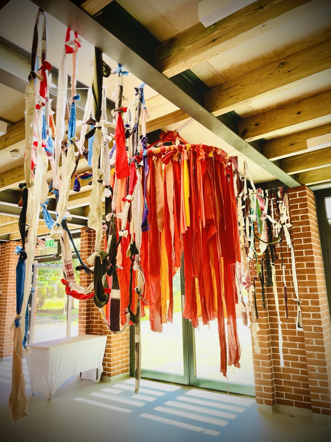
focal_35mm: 26
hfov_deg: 53.1
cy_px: 221
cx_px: 166
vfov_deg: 67.3
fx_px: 331
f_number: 1.6
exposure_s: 1/153
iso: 32
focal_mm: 4.2
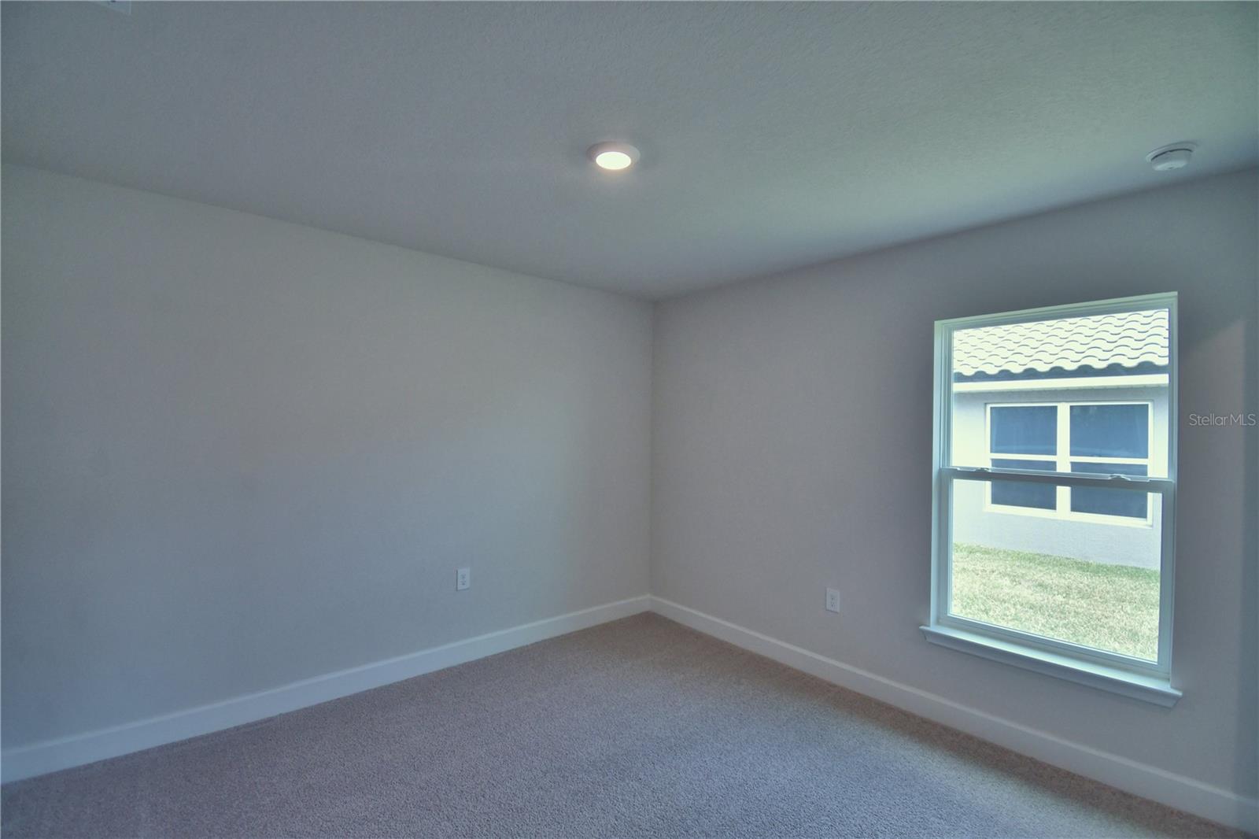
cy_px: 420
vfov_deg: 77.3
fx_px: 524
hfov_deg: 100.4
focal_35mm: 15
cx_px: 630
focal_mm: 10
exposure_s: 1/125
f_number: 4.5
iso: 360
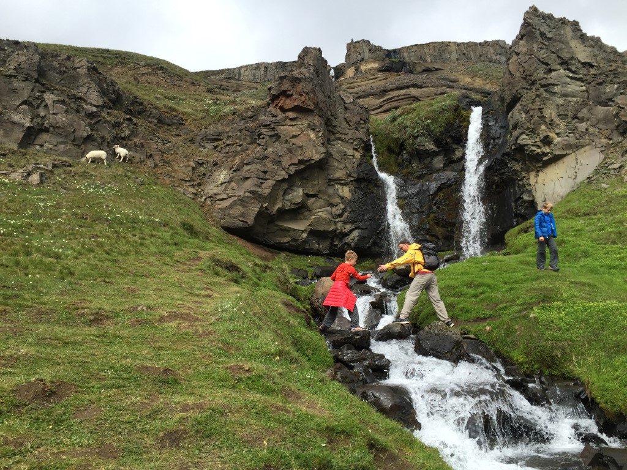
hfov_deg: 61.7
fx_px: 525
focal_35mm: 29
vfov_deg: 48.2
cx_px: 314
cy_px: 235
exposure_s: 1/1041
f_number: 2.2
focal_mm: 4.15
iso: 32
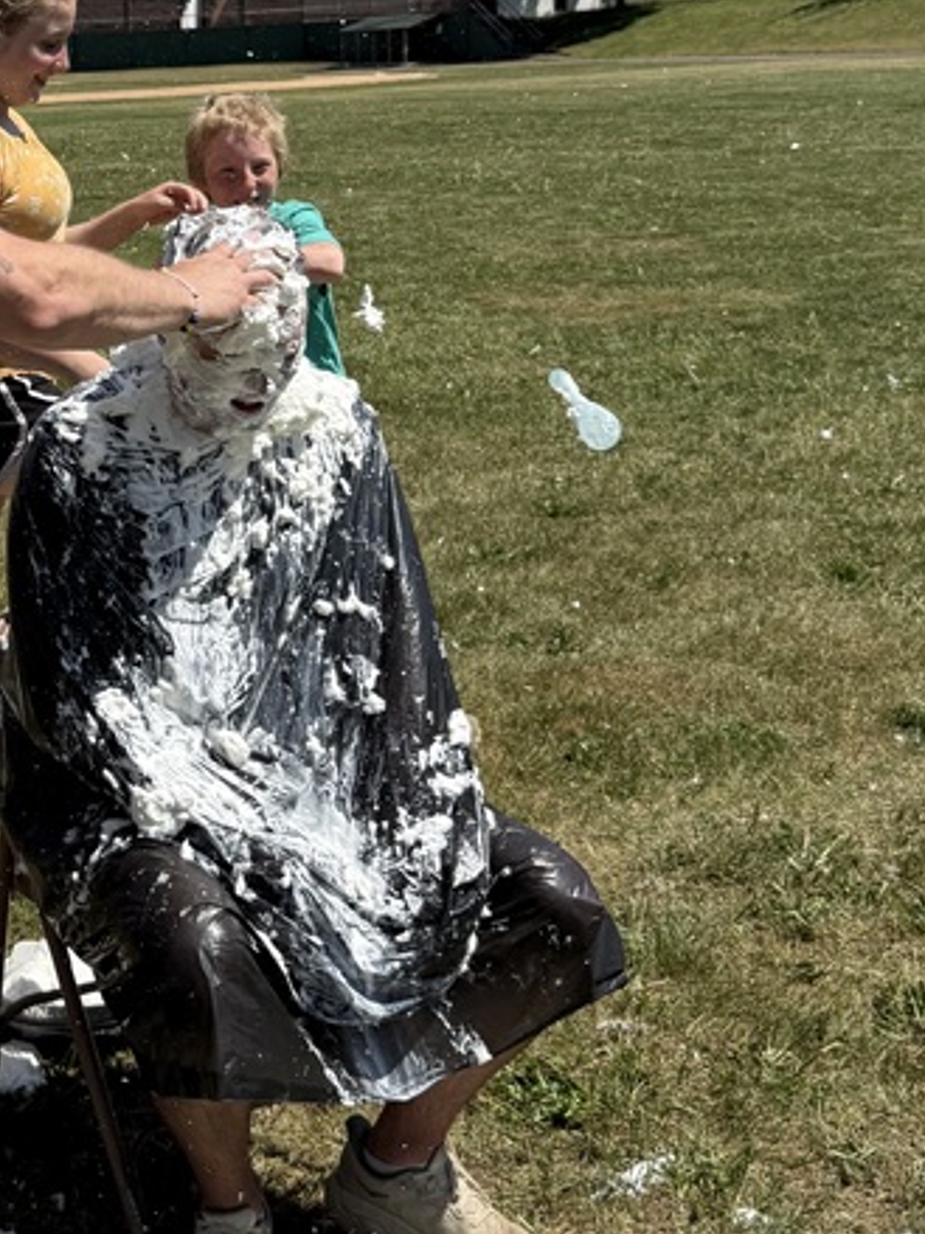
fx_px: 1996
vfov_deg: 33.6
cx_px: 0
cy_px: 304
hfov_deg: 24.9
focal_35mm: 56
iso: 100
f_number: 1.78
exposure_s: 1/6711
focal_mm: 6.76
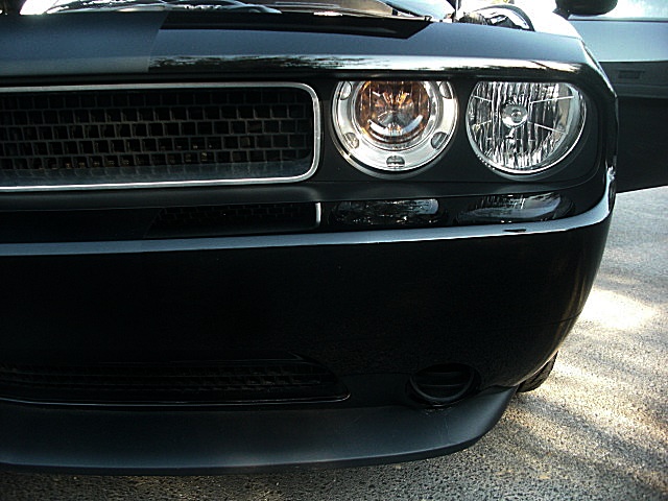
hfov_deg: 51.4
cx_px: 334
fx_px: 695
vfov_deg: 39.7
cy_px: 250
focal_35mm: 36
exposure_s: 1/100
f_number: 2.8
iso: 200
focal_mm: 6.3
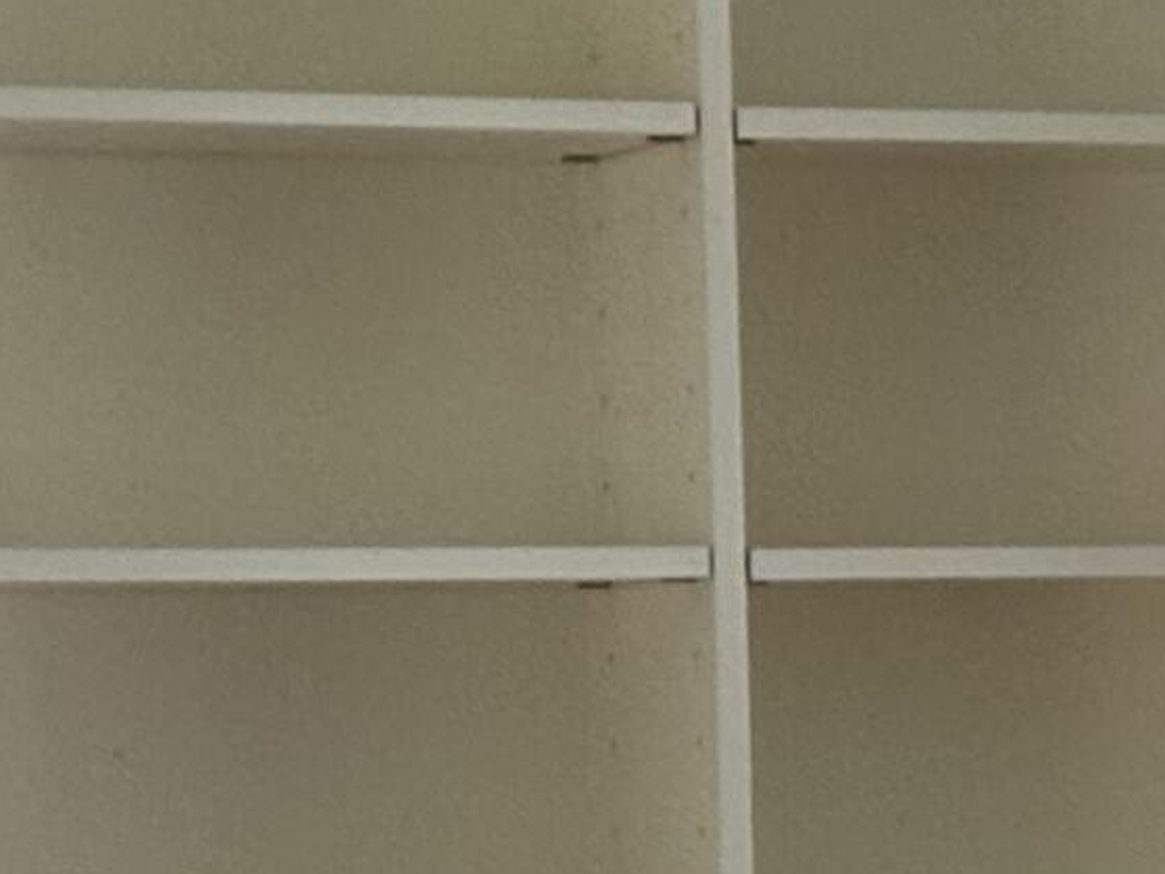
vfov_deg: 5.3
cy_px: 1072
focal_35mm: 279
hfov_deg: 6.8
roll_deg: +0.1
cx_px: 2422
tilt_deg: -0.9
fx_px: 9388
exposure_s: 1/59
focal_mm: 5.96
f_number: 1.6
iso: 160
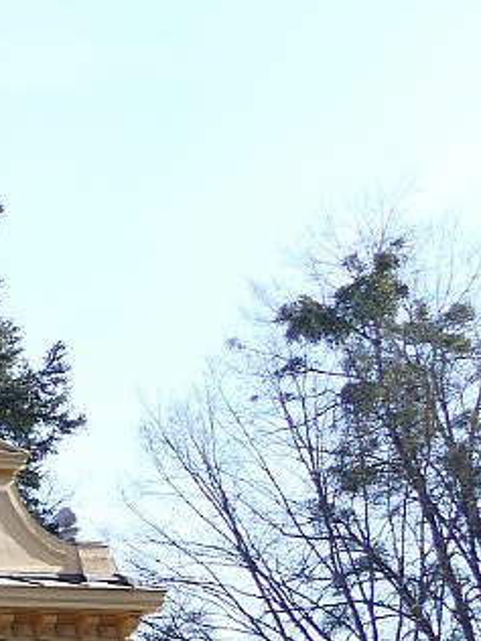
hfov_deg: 8.0
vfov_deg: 12.4
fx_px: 2890
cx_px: -1045
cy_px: 706
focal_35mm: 156
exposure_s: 1/1000
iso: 125
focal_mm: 11.6
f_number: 3
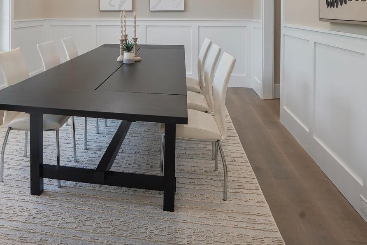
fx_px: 316
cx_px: 118
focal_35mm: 31
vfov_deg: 38.5
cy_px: 12
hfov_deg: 58.7
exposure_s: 1/30
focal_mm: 16
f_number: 8
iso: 800
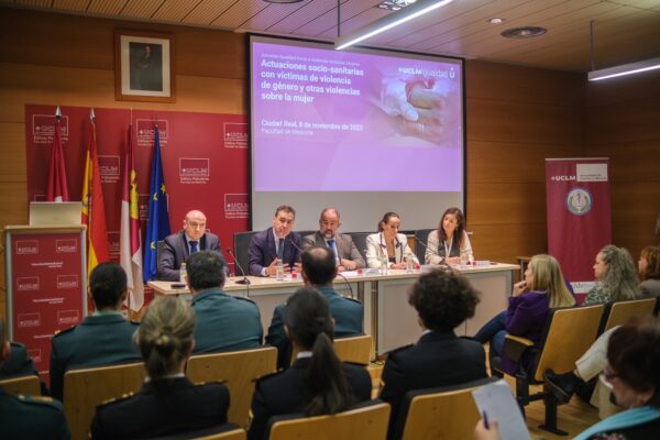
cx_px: 330
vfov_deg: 37.9
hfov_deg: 54.4
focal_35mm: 35
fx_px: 642
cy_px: 220
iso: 640
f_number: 1.6
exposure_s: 1/160
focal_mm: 23
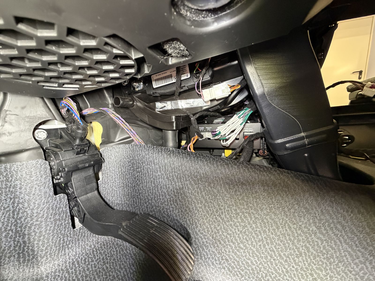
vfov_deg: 85.7
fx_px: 152
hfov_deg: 102.1
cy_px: 140
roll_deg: +1.1
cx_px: 188
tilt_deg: -8.7
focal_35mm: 14
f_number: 2.2
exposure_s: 1/50
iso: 800
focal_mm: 2.22
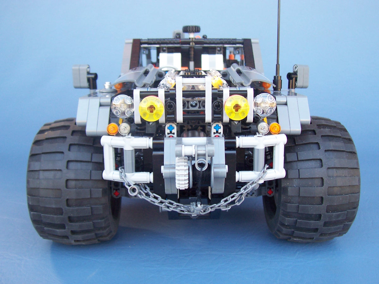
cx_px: 190
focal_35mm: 37
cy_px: 142
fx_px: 405
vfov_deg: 38.7
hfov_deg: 50.1
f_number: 2.8
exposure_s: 1/60
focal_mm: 5.6
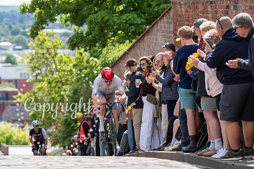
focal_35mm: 185
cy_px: 84
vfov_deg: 7.4
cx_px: 127
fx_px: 1306
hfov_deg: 11.1
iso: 400
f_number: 5
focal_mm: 185
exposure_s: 1/1000
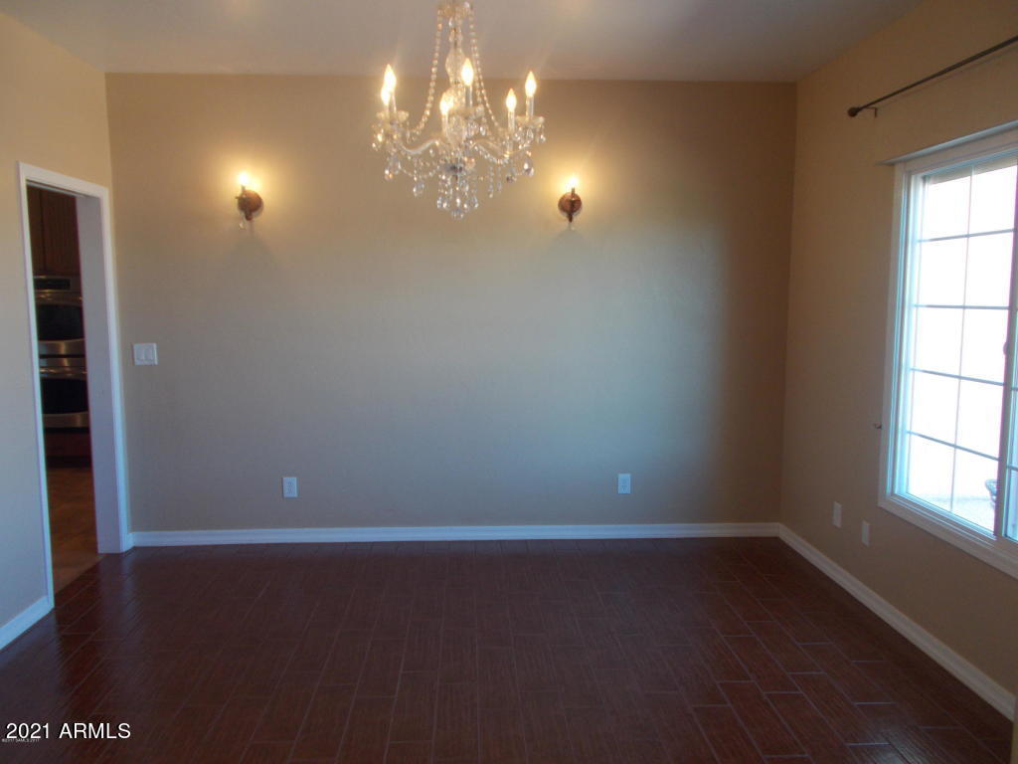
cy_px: 382
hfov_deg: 67.3
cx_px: 509
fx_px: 765
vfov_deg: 53.1
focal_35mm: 26
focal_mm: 4.6
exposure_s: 1/25
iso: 125
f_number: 3.2
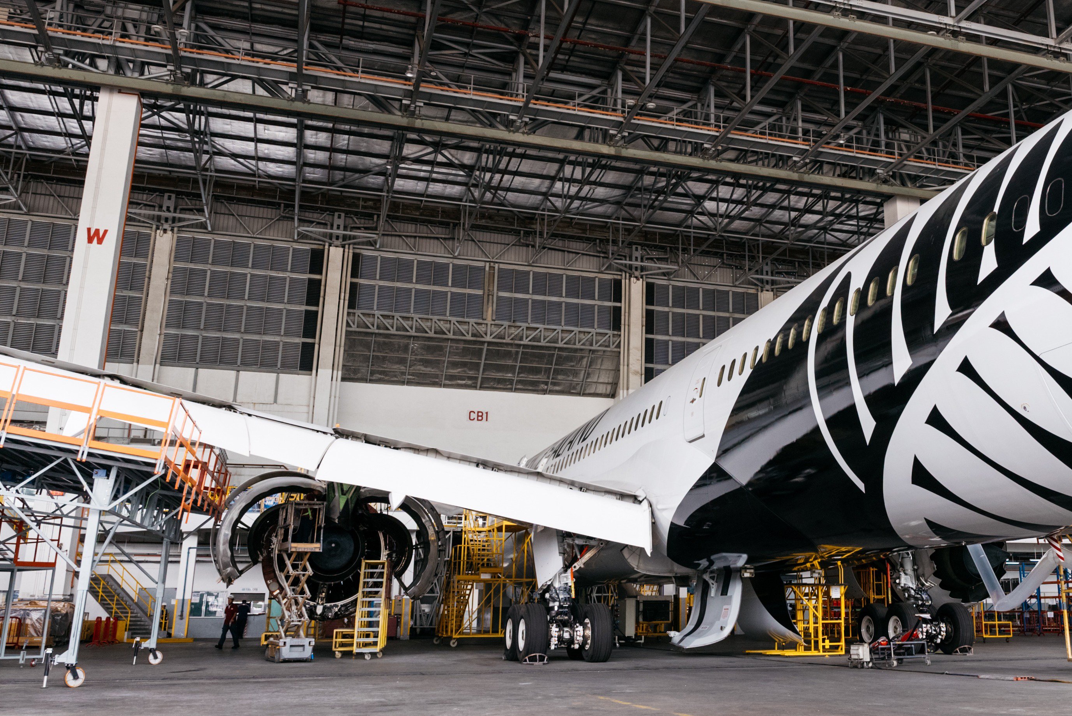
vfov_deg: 35.9
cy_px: 297
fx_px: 1102
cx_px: 720
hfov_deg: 50.9
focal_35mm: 37
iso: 1000
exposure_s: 1/160
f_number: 7.1
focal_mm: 24
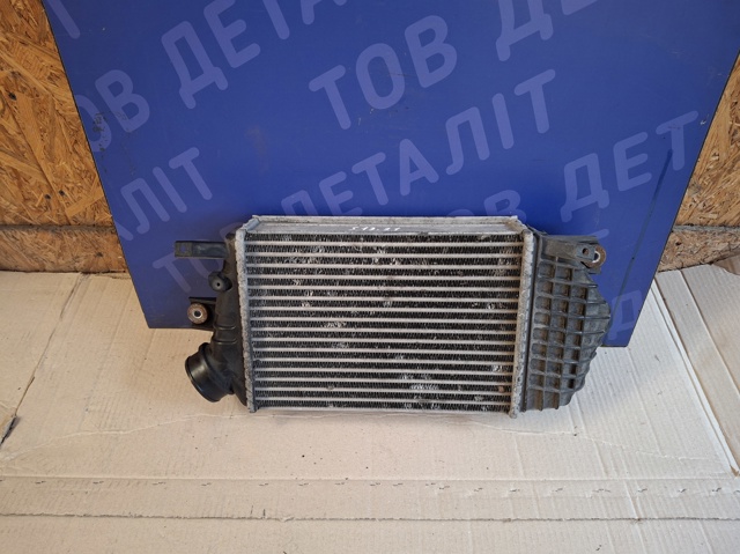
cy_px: 277
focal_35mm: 25
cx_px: 370
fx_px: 534
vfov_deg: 54.8
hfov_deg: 69.4
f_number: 1.8
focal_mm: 4.69
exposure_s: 1/50
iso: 250
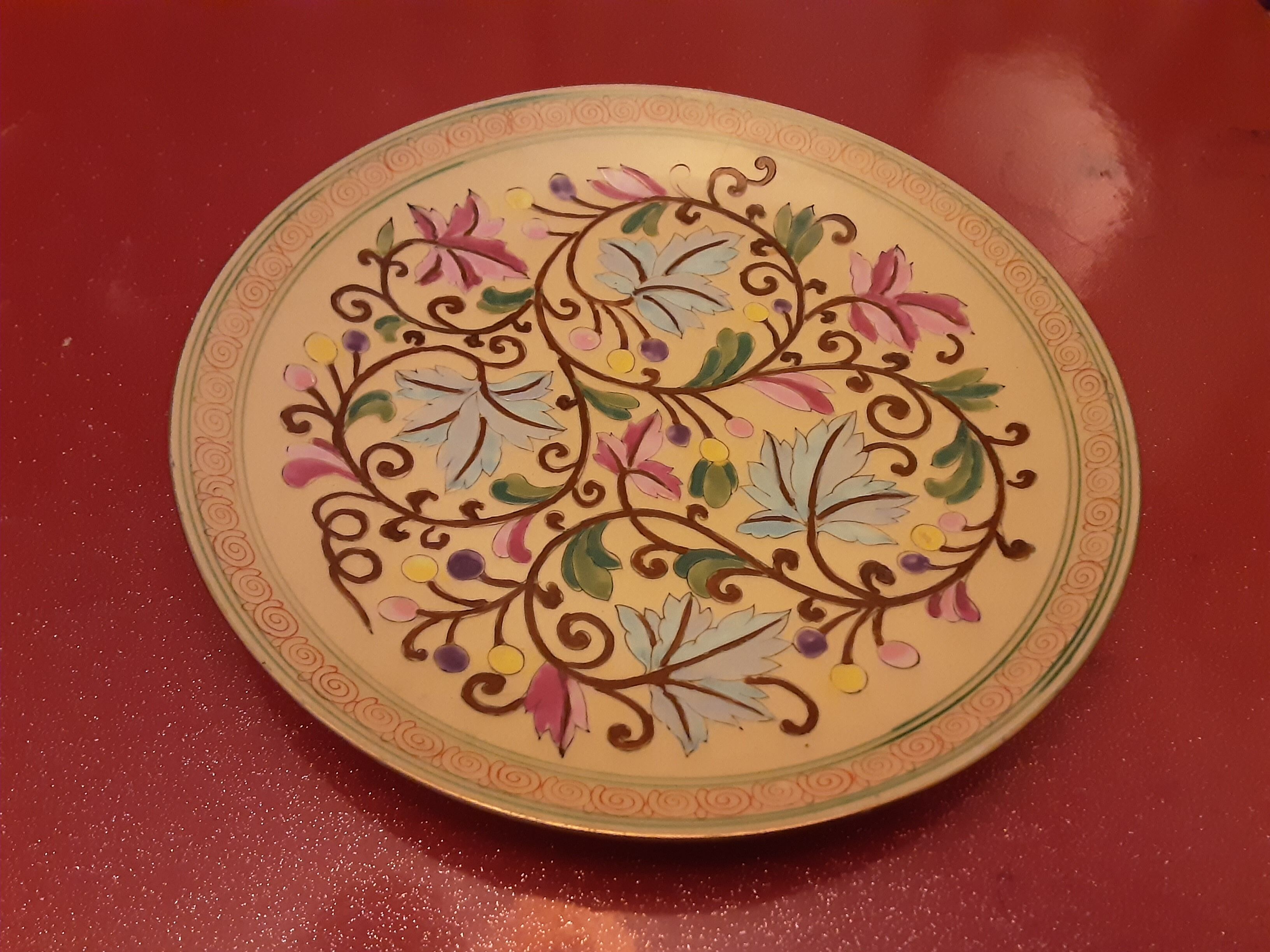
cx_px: 635
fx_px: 1027
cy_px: 476
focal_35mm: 28
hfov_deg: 63.4
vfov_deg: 49.7
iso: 320
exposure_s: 1/25
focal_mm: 2.9
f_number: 1.9
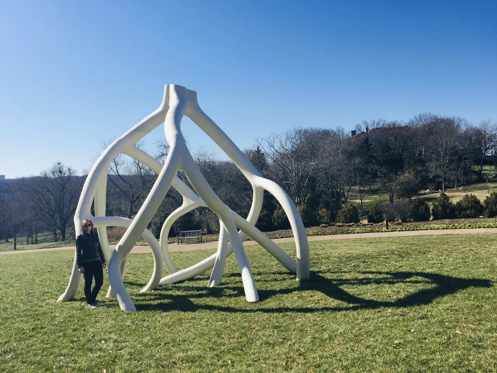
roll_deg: +2.6
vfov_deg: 48.2
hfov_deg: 61.7
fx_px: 416
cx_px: 248
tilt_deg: -0.3
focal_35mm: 29
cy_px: 186
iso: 32
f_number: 2.2
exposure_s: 1/1582
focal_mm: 4.15
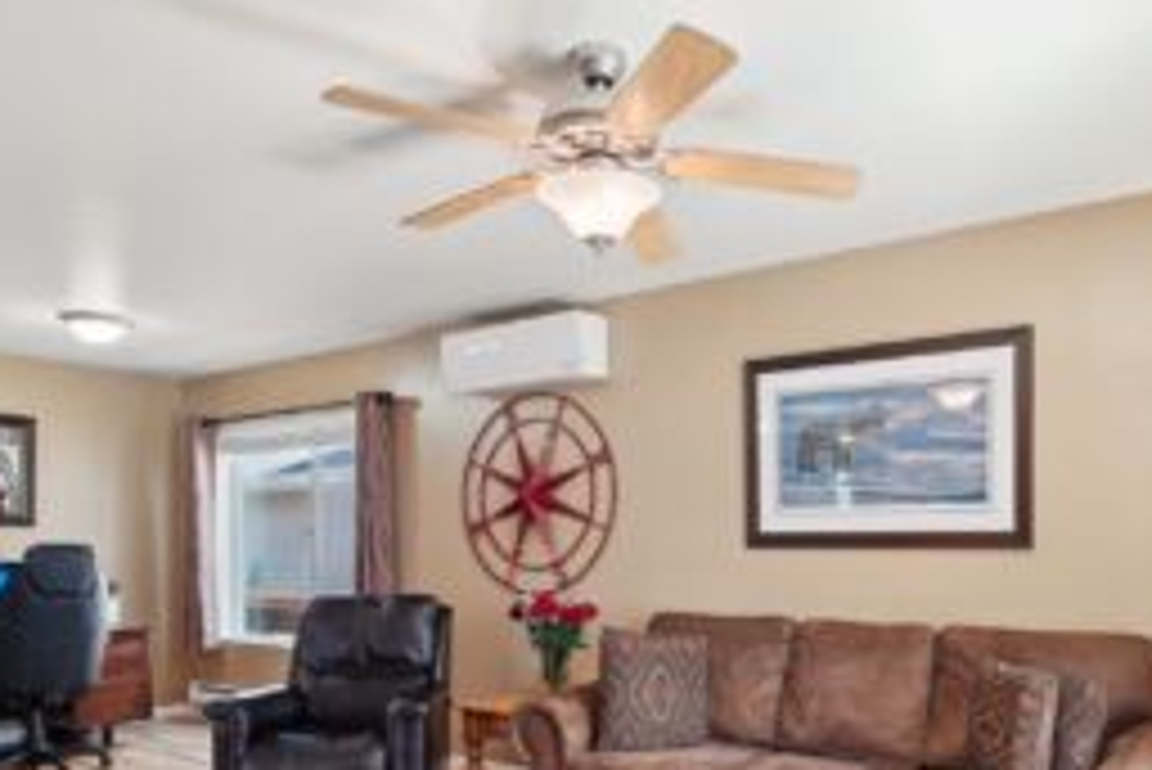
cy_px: 561
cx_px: 675
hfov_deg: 70.9
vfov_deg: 49.6
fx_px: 800
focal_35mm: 25
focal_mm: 16
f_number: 8
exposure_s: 1/25
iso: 1600
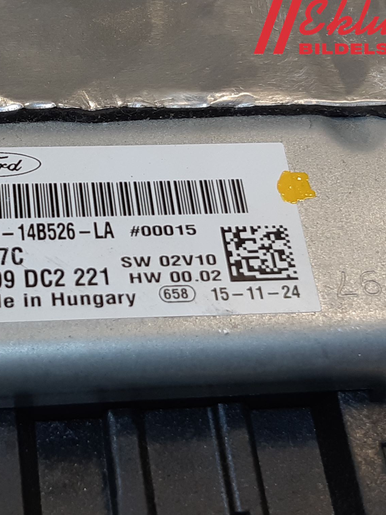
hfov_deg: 40.0
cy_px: 257
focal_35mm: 35
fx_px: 520
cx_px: 115
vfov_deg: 52.6
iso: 50
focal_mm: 3.93
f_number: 1.7
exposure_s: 1/100
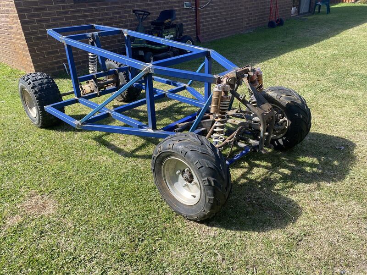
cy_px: 138
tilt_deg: -28.0
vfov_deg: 53.1
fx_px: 276
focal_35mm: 26
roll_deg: +4.2
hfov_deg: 67.3
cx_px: 184
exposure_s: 1/738
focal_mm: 4.25
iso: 32
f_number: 1.8
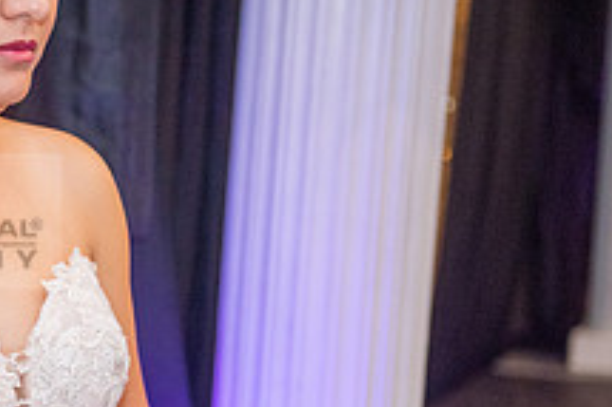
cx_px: -179
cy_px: 221
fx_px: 2565
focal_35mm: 151
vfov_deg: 9.1
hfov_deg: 13.1
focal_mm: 56
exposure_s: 1/160
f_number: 2.8
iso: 1600
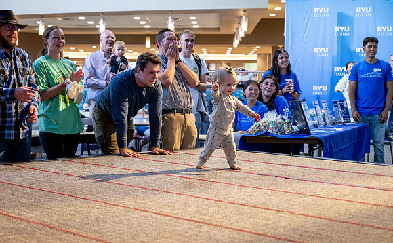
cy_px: 142
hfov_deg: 31.4
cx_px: 180
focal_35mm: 65
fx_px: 698
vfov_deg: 19.7
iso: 3200
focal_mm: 59
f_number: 4
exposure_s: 1/320
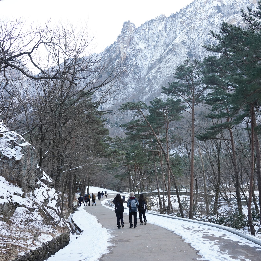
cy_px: 131
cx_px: 159
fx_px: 384
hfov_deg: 37.4
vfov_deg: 37.6
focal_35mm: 45
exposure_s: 1/100
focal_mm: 35
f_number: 8
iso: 800
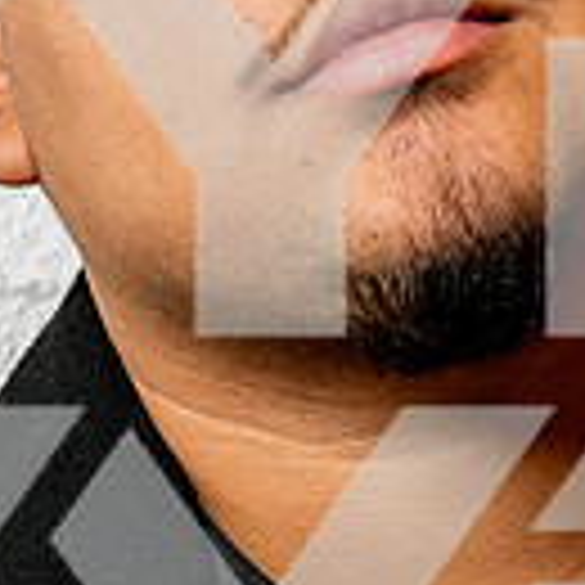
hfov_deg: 6.9
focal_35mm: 254
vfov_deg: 6.9
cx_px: 459
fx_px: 4856
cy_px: 101
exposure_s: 1/200
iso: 400
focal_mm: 67
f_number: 8
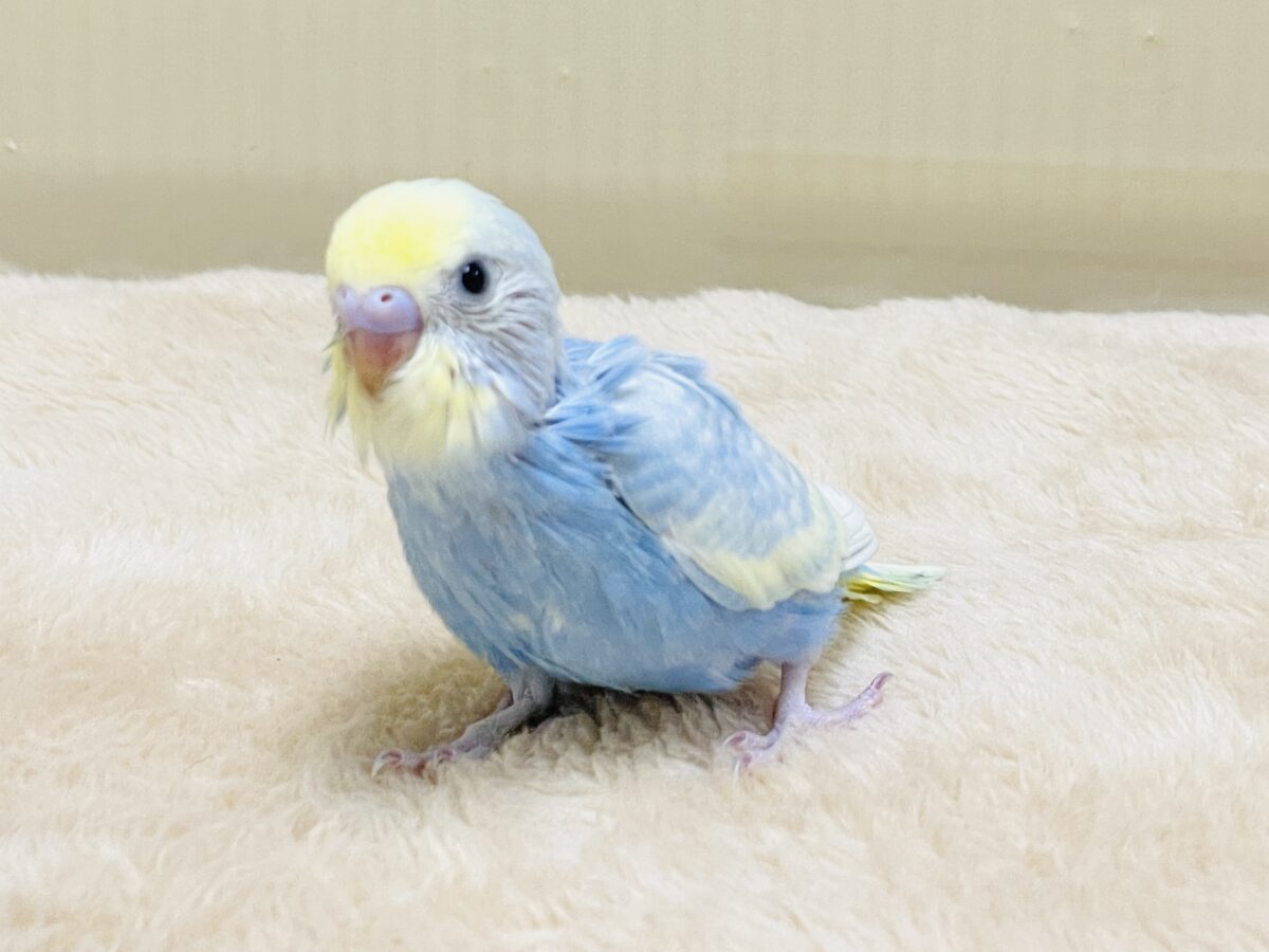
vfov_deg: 28.0
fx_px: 1906
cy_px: 476
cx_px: 634
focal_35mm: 52
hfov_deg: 36.8
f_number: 2
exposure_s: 1/99
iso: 80
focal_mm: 6
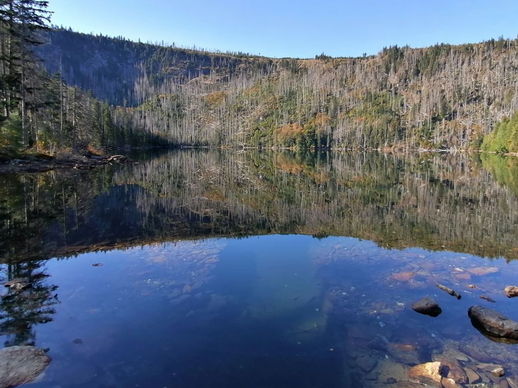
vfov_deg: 58.6
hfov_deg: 73.6
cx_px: 292
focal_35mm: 23
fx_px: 344
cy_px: 167
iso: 50
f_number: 2.4
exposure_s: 1/363
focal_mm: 2.7
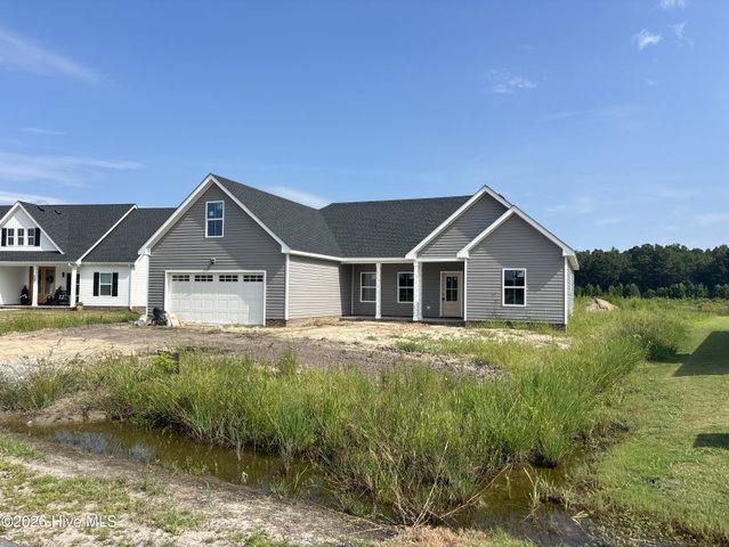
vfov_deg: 53.1
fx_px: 548
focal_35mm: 26
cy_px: 274
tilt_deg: +2.0
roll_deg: -1.0
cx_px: 364
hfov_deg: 67.3
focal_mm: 5.96
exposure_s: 1/3650
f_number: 1.6
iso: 50
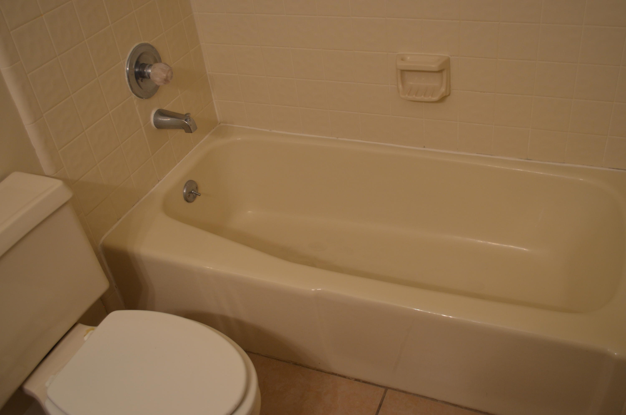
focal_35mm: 36
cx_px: 313
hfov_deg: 53.2
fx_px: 625
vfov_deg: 36.7
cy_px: 208
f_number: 4
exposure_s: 1/60
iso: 400
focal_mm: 24
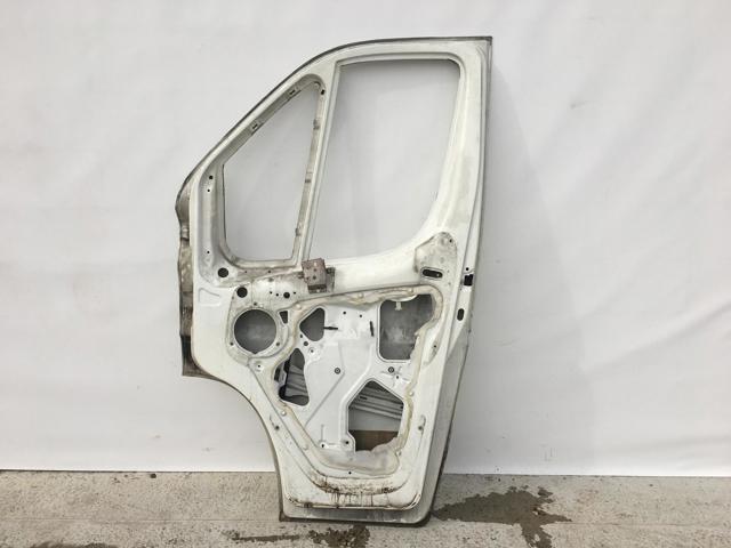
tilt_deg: -13.1
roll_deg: +1.2
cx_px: 366
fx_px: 612
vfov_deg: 48.2
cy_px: 274
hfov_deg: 61.7
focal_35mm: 29
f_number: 2.2
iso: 25
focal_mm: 4.15
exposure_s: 1/1832
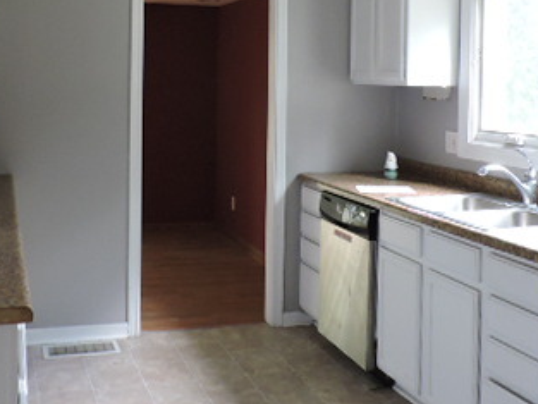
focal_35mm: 49
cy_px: 88
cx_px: 225
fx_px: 762
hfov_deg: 38.8
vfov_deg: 29.1
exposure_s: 1/60
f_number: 3
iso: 500
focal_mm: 4.3
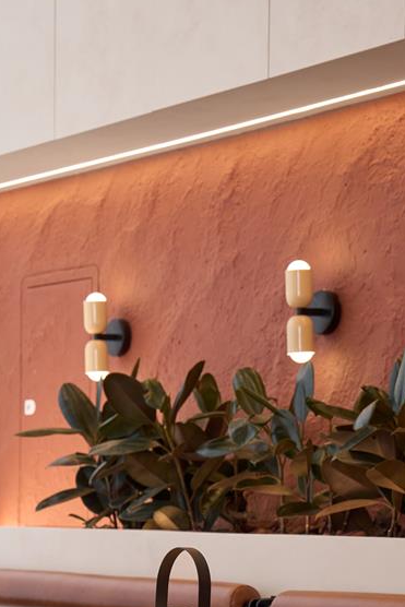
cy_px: 648
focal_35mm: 120
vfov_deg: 16.6
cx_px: 7
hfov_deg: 11.3
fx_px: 2024
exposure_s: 1/80
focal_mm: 50
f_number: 5
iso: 320
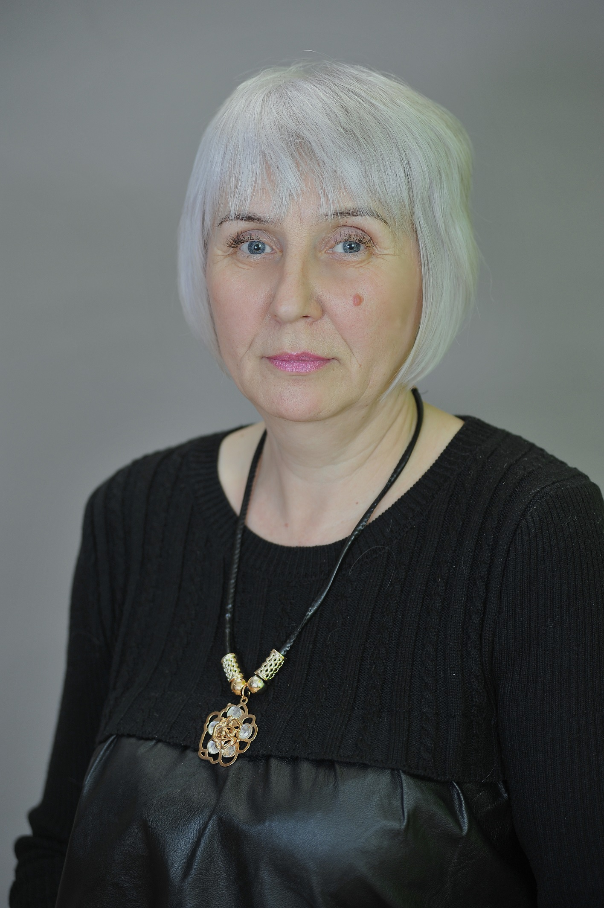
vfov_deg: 17.1
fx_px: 3024
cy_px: 454
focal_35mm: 120
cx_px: 302
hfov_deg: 11.4
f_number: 4
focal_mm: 120
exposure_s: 1/200
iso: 500
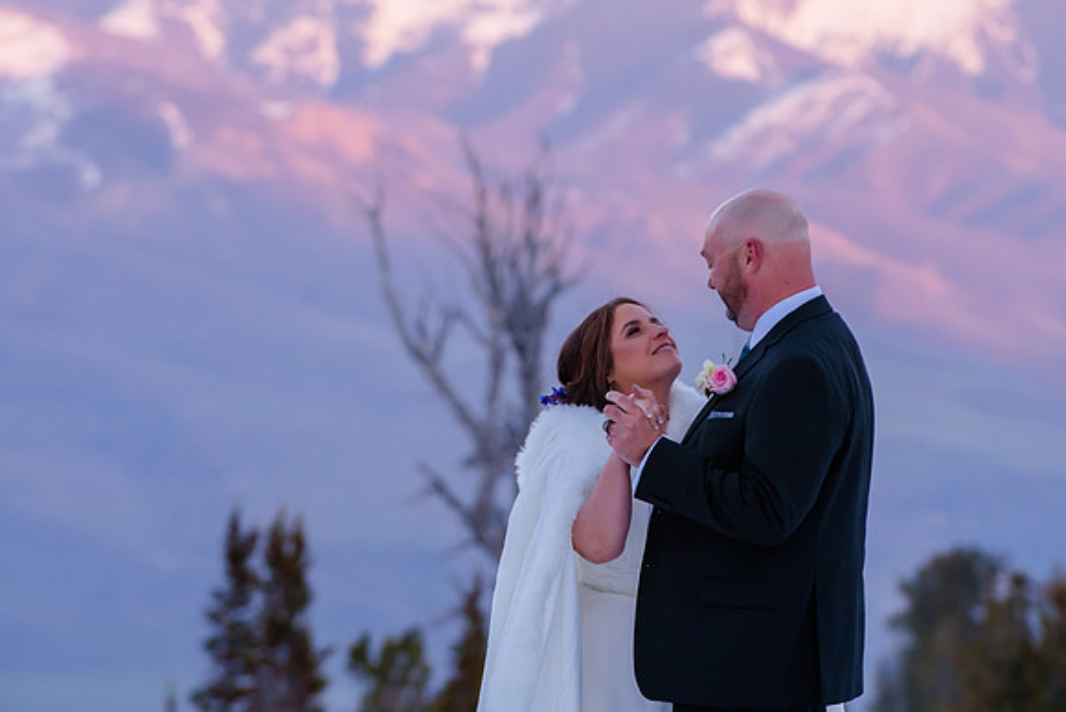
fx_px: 8885
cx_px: 533
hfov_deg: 6.9
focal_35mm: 300
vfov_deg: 4.6
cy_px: 356
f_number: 5.6
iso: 1250
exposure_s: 1/400
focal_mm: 200
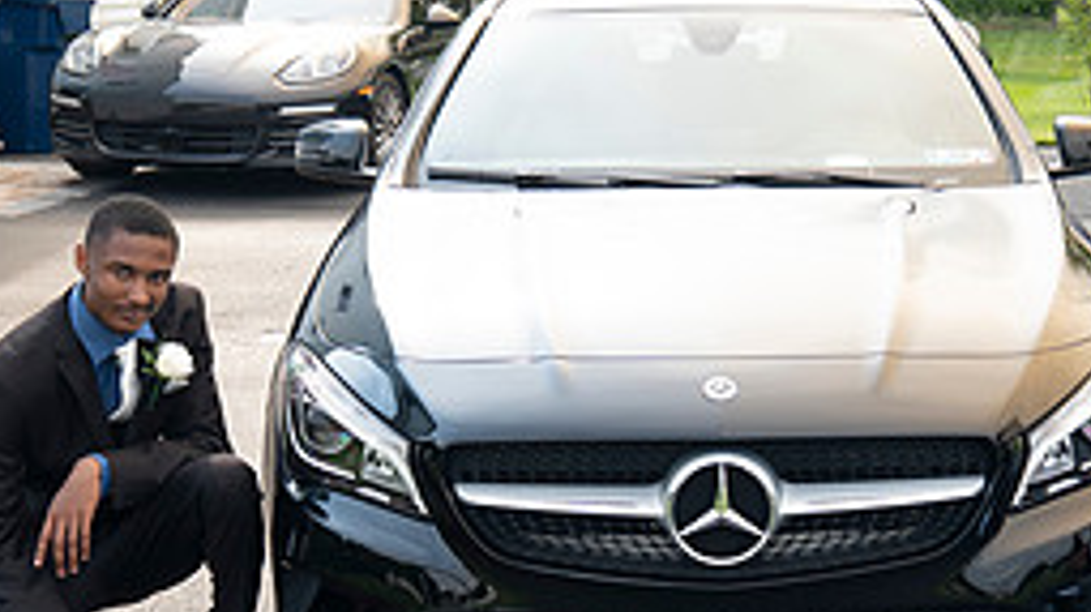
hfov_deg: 28.3
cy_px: 306
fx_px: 2139
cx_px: 783
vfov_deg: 16.3
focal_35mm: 74
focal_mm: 30
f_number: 5
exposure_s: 1/160
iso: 640
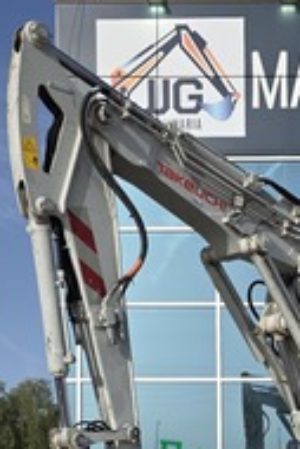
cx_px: 315
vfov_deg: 27.4
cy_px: 461
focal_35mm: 69
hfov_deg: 19.1
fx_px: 861
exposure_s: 1/7944
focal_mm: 6.3
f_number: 1.7
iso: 80
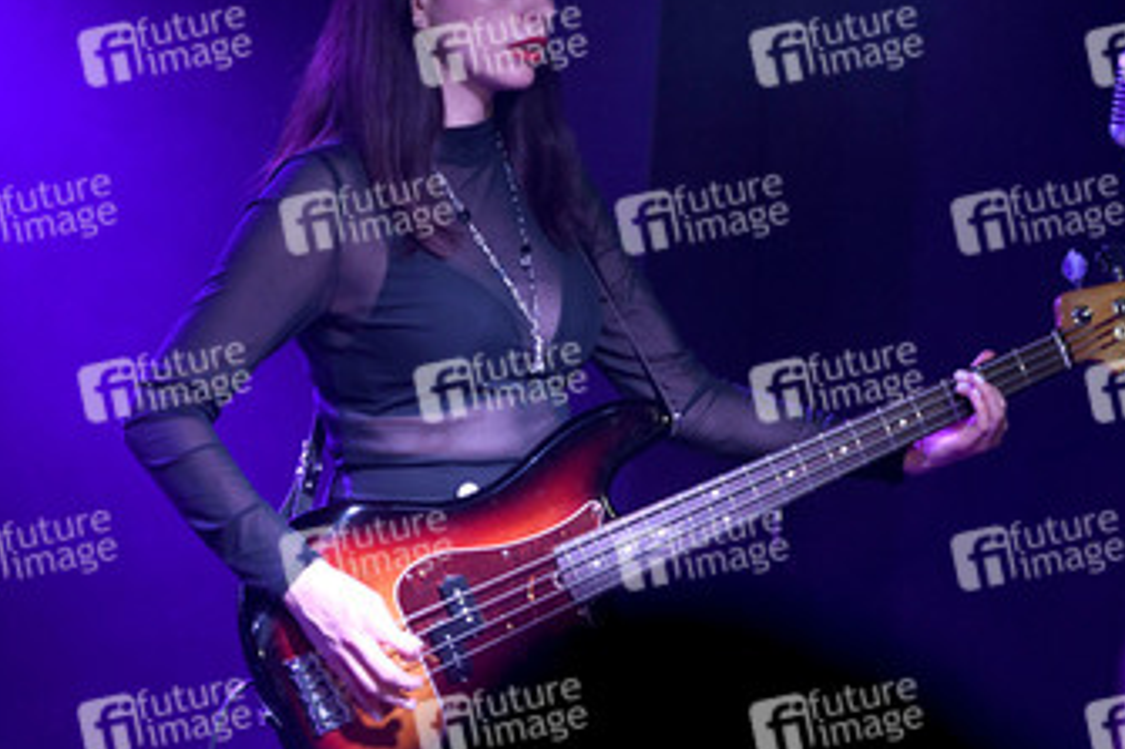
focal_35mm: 151
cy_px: 299
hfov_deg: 13.6
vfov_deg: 9.1
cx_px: 747
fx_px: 4716
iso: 2000
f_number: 3.2
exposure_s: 1/125
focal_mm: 112
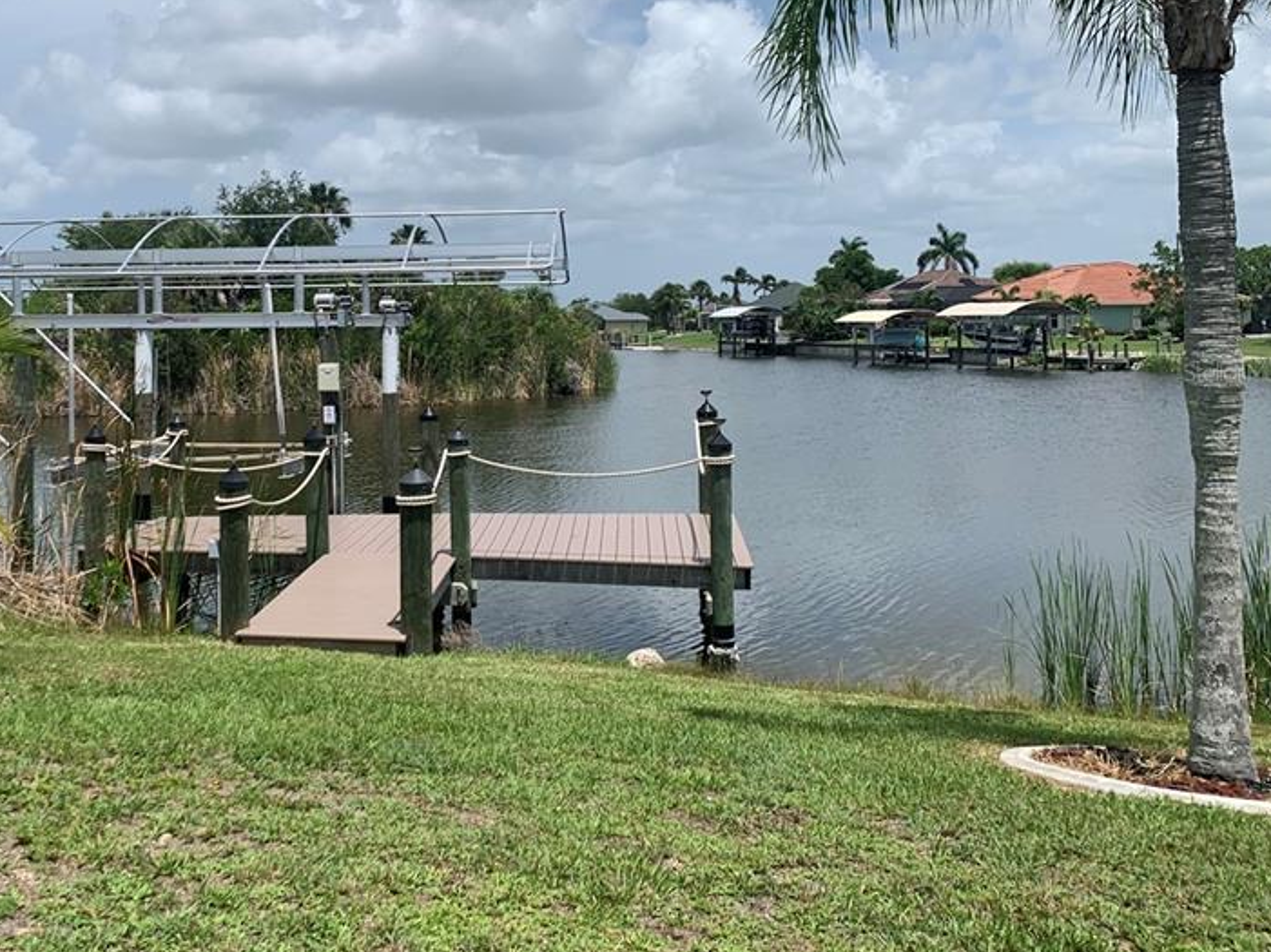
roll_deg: +0.9
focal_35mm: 38
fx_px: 1395
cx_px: 364
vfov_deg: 37.5
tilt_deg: -3.6
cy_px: 372
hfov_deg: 47.7
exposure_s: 1/4098
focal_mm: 4.25
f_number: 1.8
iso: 25
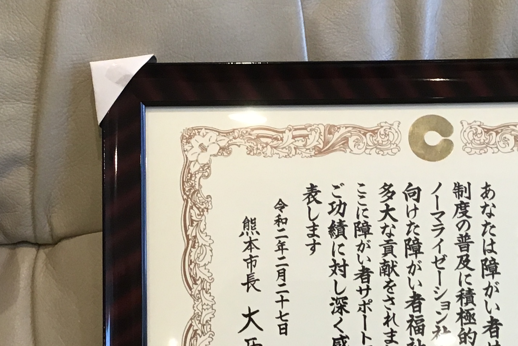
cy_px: 184
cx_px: 227
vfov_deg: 18.4
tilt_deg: -27.7
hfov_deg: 27.3
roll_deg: +0.0
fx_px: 1065
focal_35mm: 74
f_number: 2.4
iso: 80
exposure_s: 1/30
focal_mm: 3.3
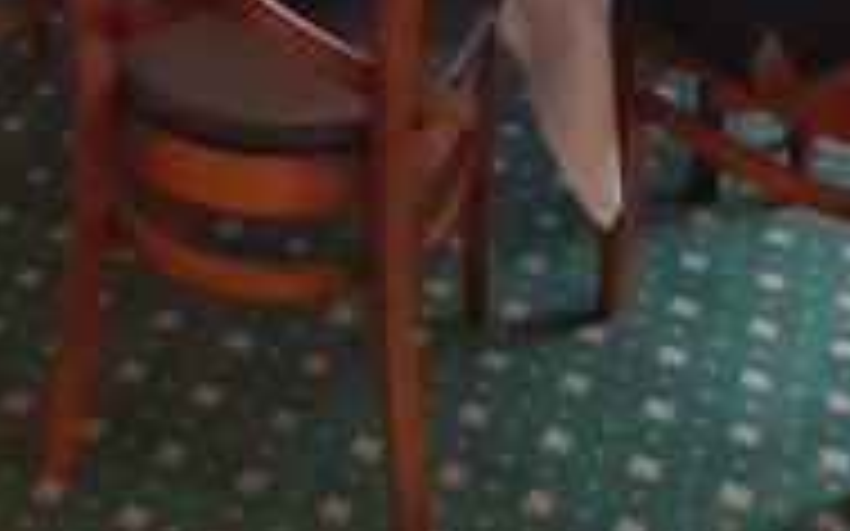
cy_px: -374
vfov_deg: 16.2
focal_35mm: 70
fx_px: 1621
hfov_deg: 29.1
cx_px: 261
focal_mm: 3.92
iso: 250
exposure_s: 1/50
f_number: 1.7
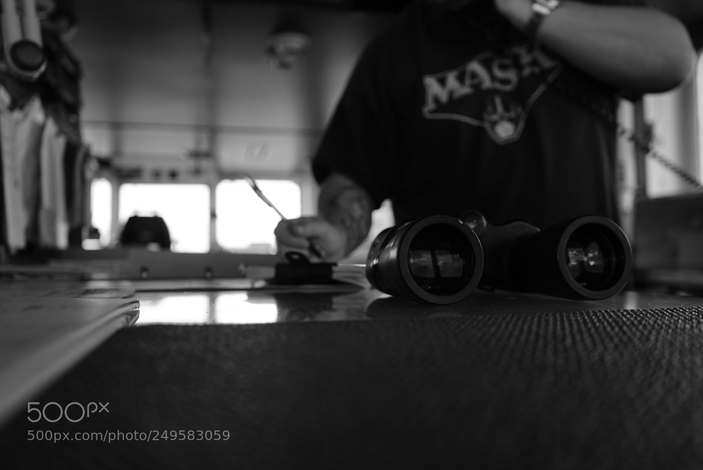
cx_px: 352
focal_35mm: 28
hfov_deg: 65.4
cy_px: 235
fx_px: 547
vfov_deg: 46.5
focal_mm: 28
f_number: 3.5
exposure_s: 1/80
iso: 100
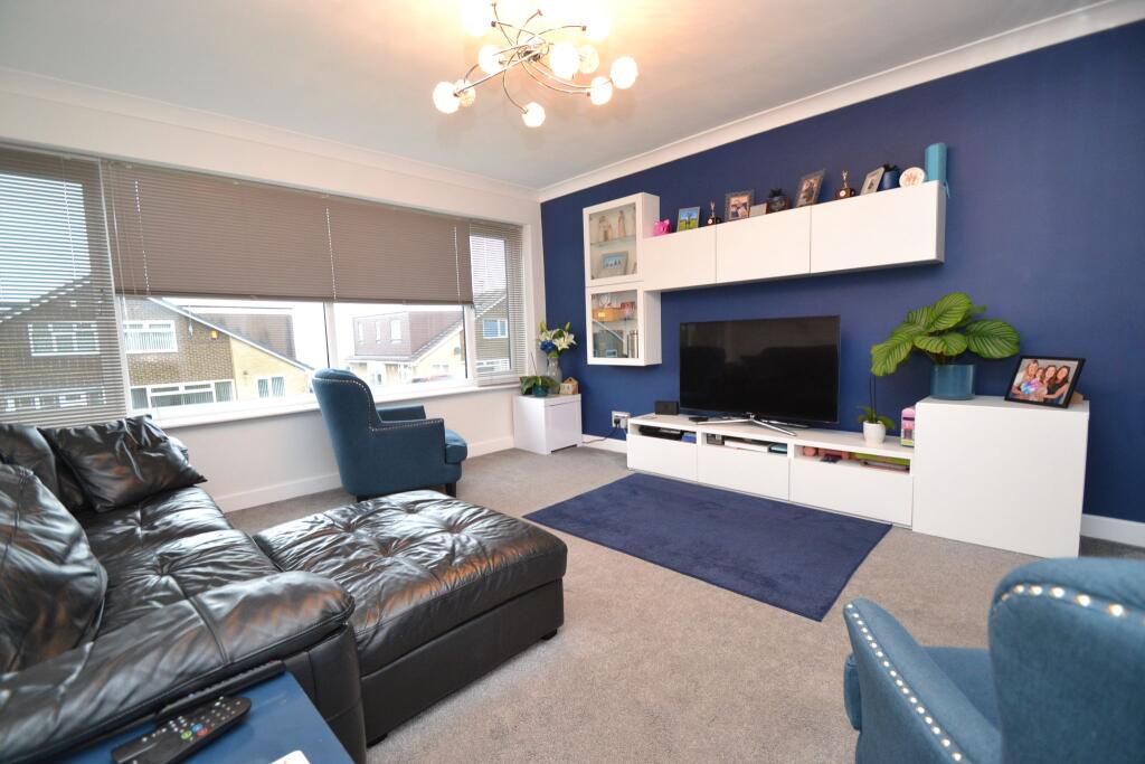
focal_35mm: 15
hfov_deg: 100.4
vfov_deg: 77.3
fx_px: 477
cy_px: 382
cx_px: 572
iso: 1000
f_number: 3.5
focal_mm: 10
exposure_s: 1/60
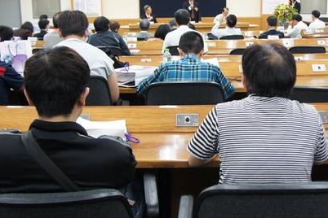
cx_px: 192
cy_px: 102
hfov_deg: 41.8
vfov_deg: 28.6
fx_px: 428
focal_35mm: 47
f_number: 3.5
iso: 400
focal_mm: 18
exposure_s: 1/30
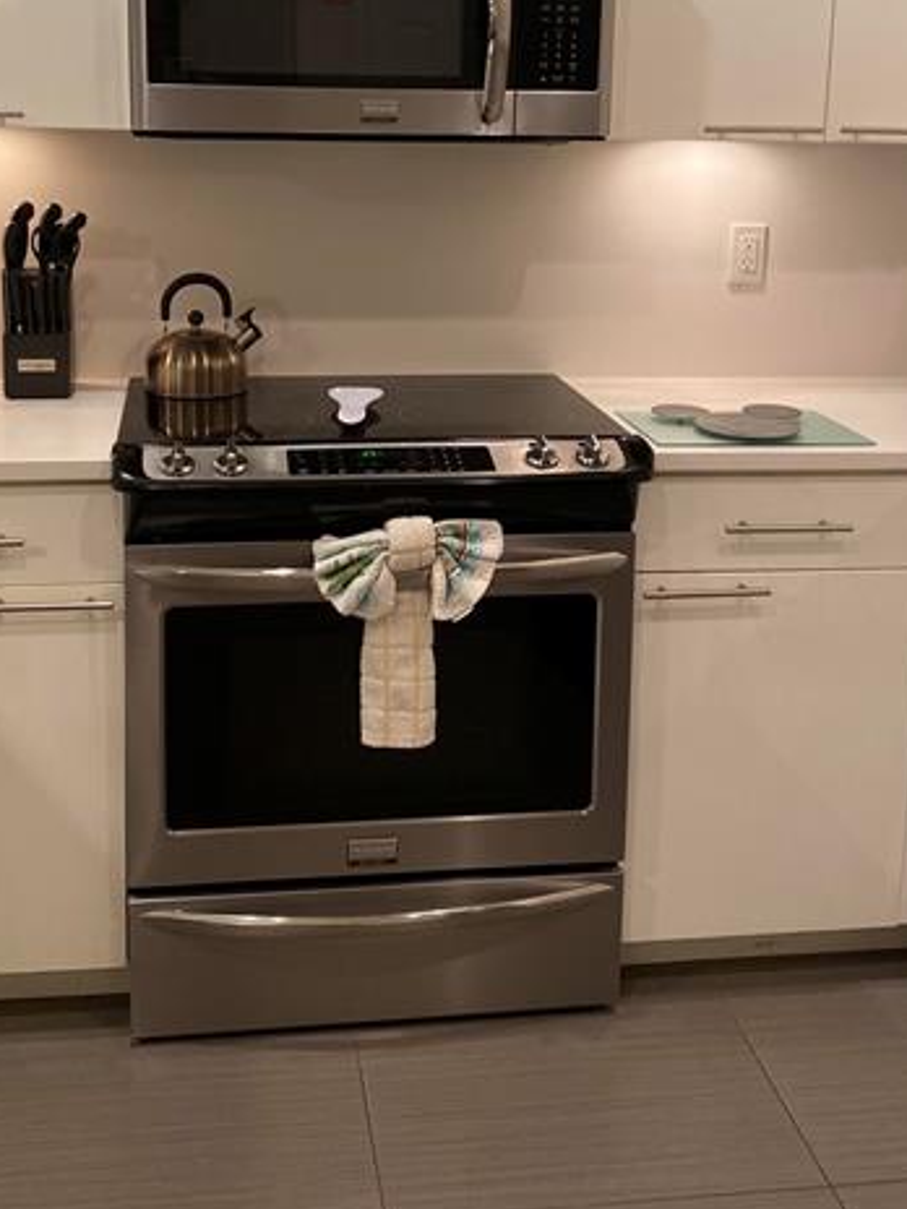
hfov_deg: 33.6
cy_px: 352
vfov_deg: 42.9
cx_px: 401
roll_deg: -2.2
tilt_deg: -8.9
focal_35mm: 43
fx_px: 1502
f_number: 1.8
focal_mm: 4.25
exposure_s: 1/60
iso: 160
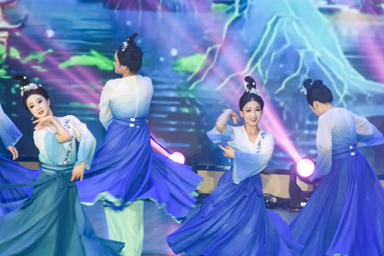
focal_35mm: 277
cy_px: 134
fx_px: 2953
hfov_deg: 7.4
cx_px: 160
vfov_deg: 5.0
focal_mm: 105
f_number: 9
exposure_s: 1/125
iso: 1000
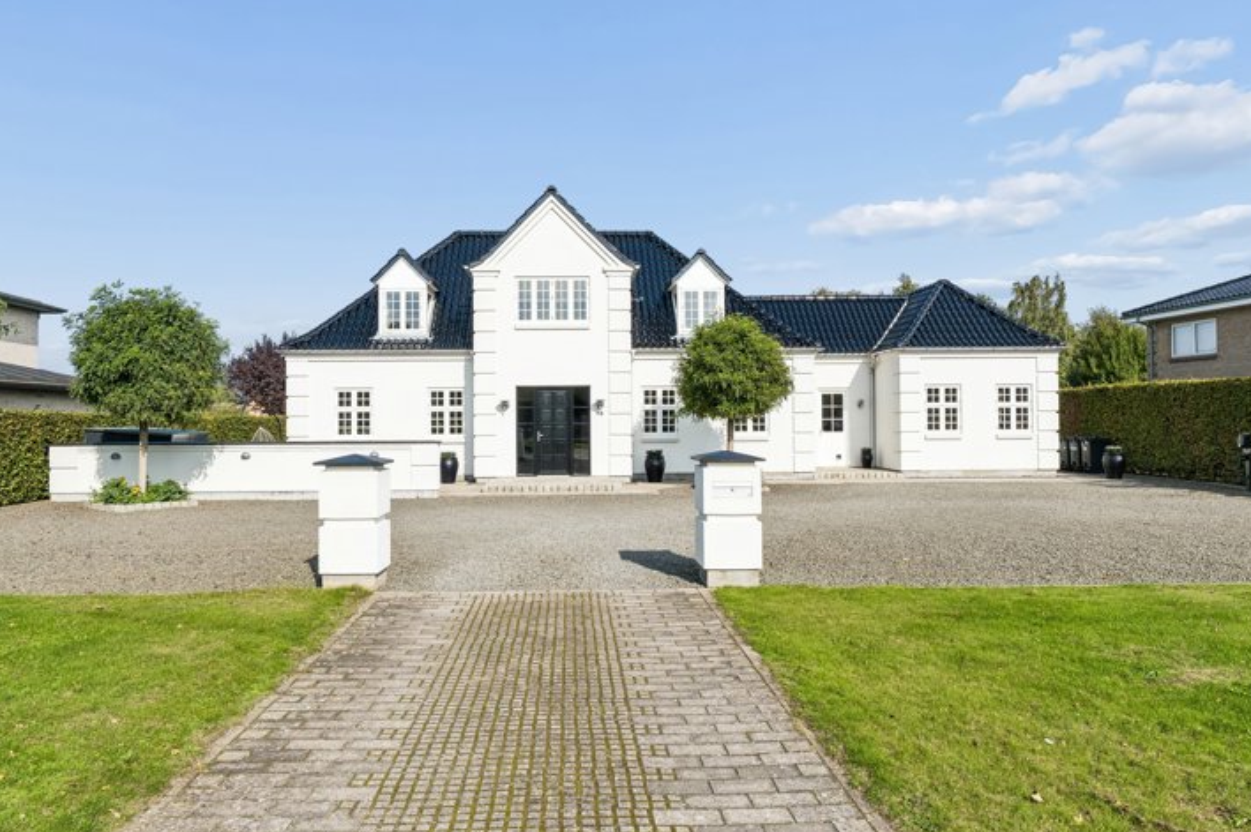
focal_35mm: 26
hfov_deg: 68.8
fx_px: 913
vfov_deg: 49.0
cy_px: 409
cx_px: 592
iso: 250
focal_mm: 15.5
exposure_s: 1/800
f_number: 8
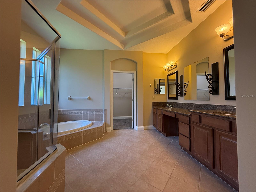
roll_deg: -0.9
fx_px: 104
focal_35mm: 14
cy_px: 96
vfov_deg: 85.7
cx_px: 128
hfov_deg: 102.1
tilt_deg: +3.0
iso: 250
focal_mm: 2.22
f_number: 2.2
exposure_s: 1/120
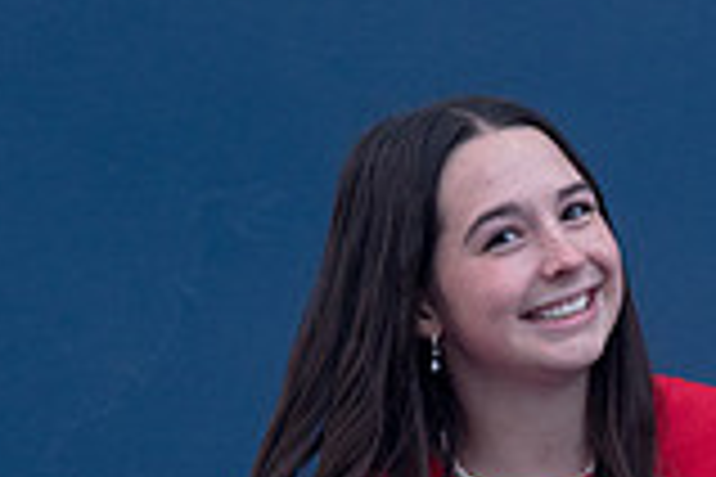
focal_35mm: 336
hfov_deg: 6.1
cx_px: 838
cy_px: 511
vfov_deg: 4.1
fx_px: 6682
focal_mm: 92
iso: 500
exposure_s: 1/125
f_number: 5.6
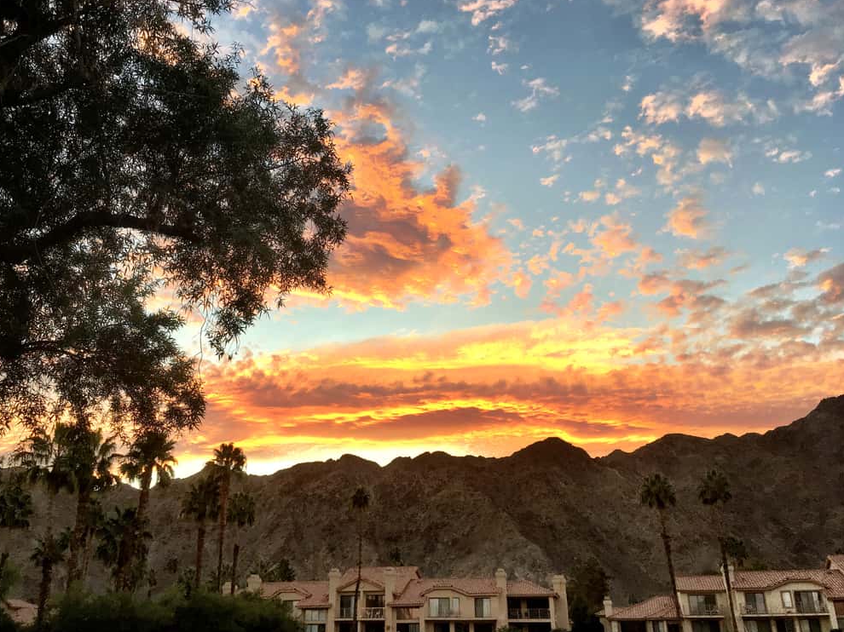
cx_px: 410
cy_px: 307
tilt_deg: +24.9
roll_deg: +0.1
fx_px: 731
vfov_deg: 46.8
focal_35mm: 30
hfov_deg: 60.0
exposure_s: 1/120
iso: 32
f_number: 2.2
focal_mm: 4.15
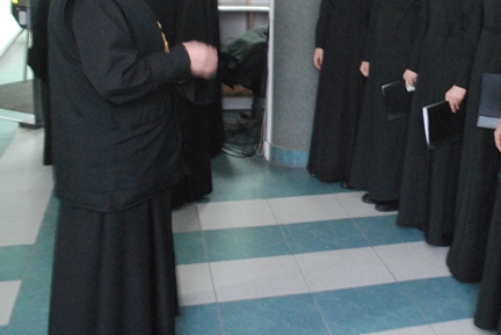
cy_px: 30
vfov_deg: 26.1
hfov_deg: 37.5
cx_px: 429
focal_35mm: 50
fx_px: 697
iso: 1600
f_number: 3.5
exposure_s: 1/10
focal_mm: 18
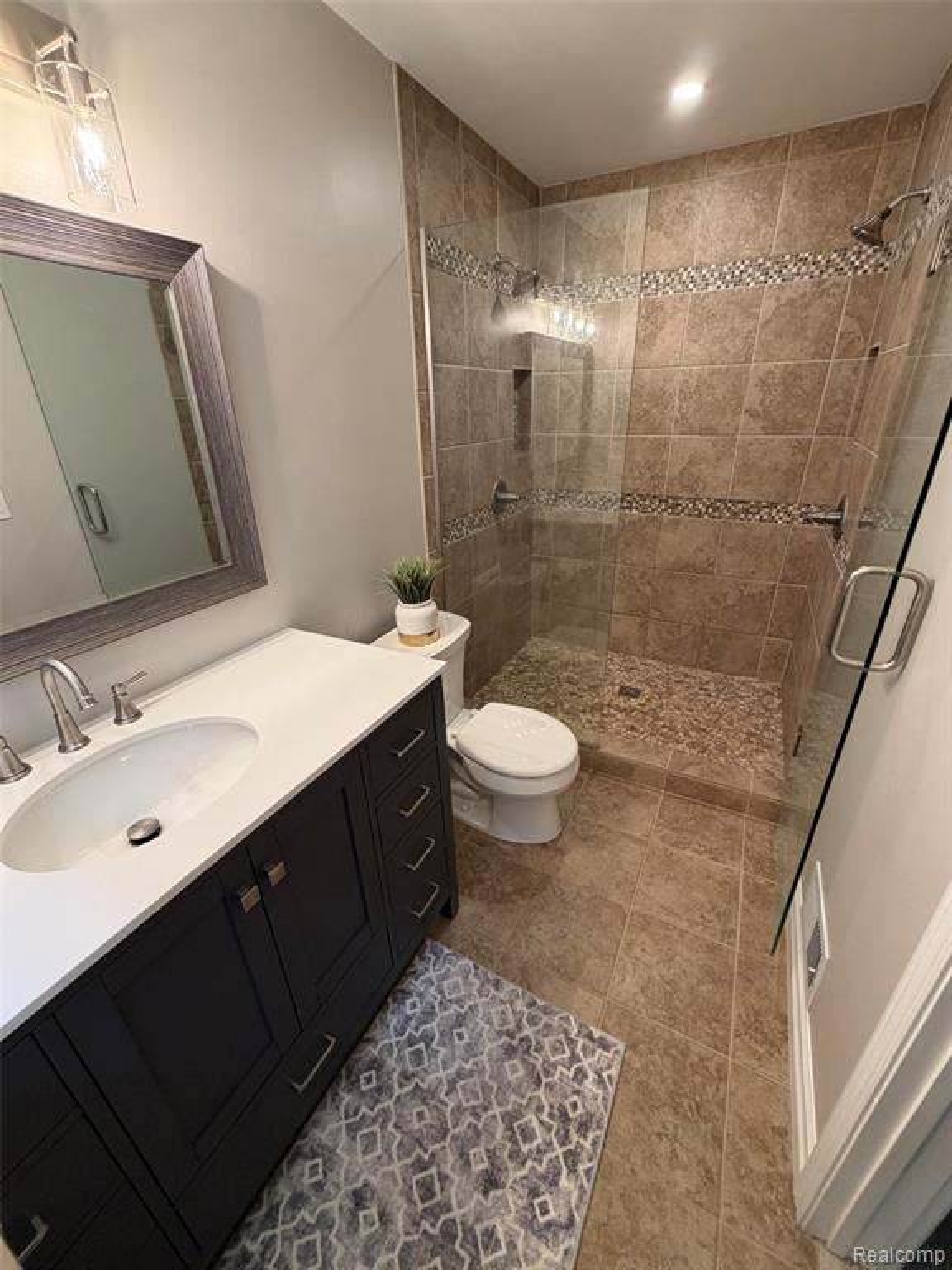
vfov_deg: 102.1
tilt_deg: -26.2
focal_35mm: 14
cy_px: 635
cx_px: 476
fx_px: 513
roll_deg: +3.2
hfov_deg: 85.7
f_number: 2.2
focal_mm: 2.22
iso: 200
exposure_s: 1/60
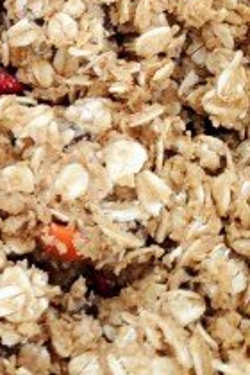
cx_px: -72
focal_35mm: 100
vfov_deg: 20.0
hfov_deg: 13.2
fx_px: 1042
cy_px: 38
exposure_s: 1/39
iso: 320
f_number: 1.5
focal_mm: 4.3
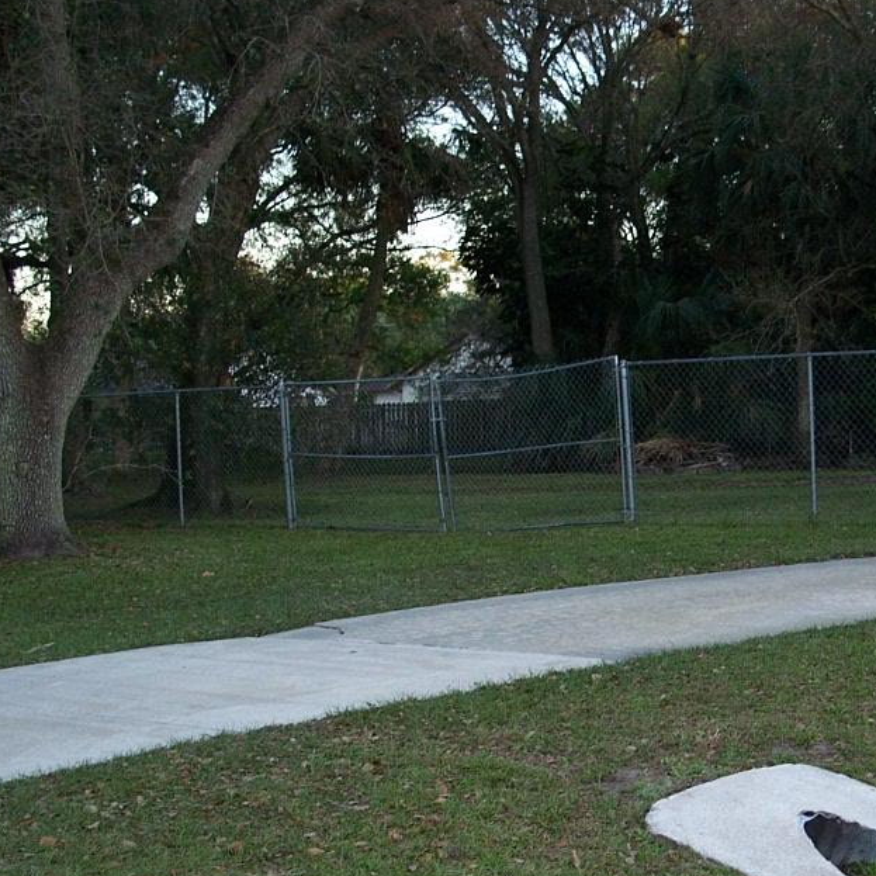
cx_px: 740
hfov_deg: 26.6
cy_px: 624
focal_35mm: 63
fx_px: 1804
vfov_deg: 27.0
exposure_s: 1/60
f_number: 2.8
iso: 125
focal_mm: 7.8
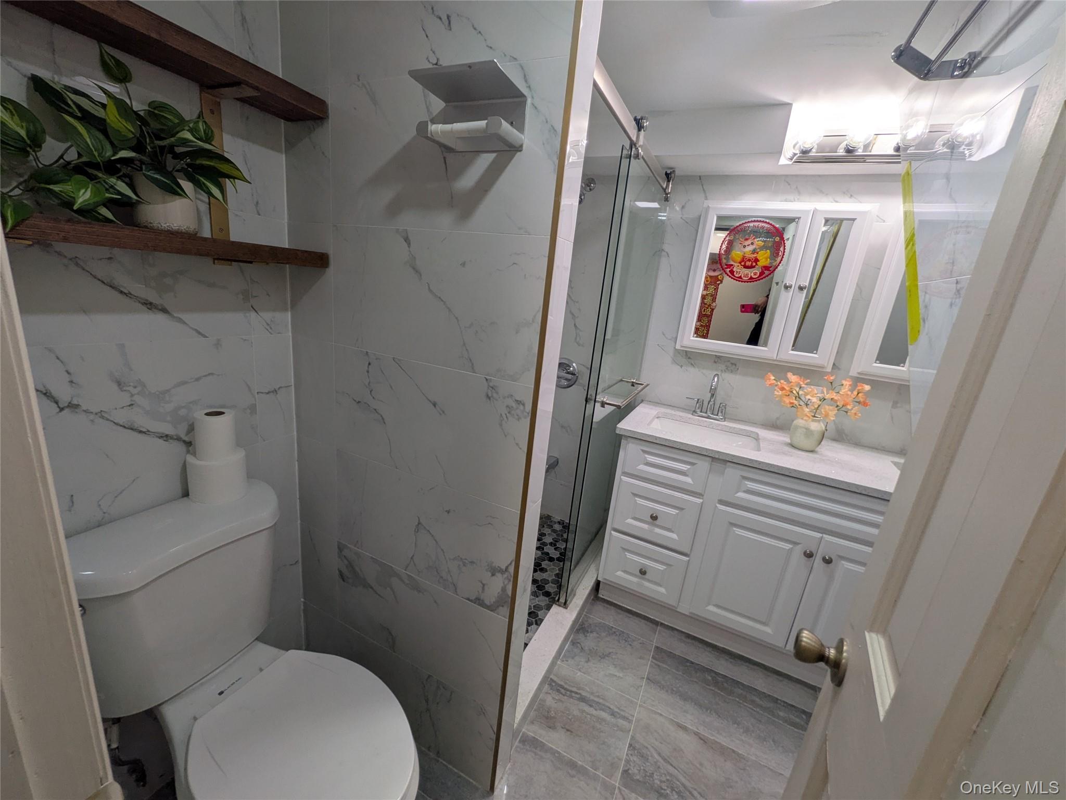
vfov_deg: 85.7
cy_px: 400
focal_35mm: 14
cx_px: 533
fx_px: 431
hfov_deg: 102.1
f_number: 2.2
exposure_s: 1/120
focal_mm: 1.83
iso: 61
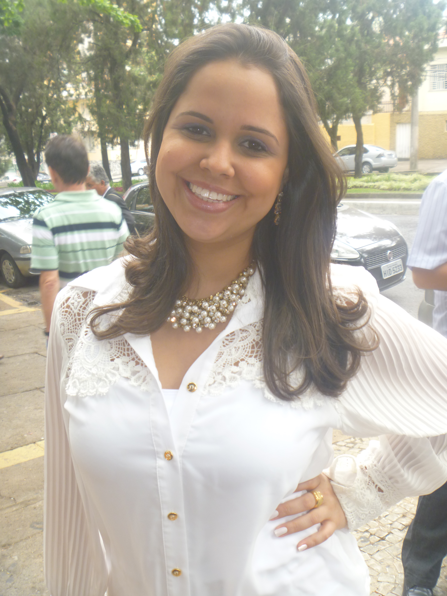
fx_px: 603
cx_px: 224
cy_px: 298
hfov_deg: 40.7
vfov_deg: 52.6
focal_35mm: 35
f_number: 3.5
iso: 100
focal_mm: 6.3
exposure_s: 1/30
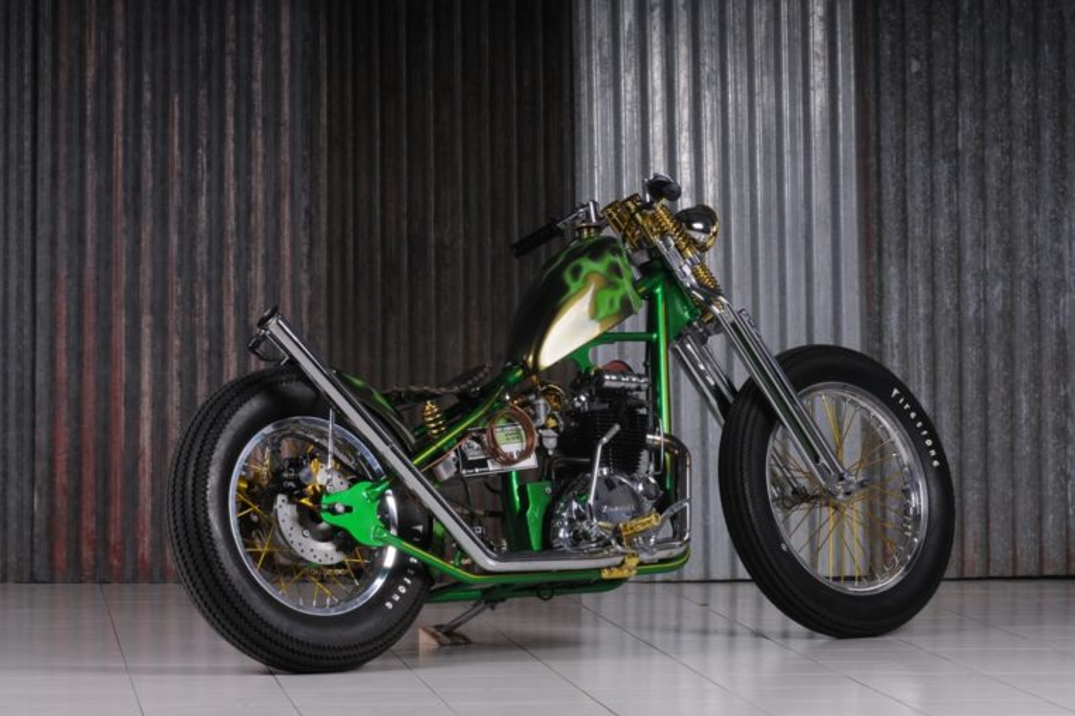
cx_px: 539
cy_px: 358
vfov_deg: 9.1
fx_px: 4509
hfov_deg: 13.6
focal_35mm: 151
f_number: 16
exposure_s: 1/250
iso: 400
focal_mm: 100
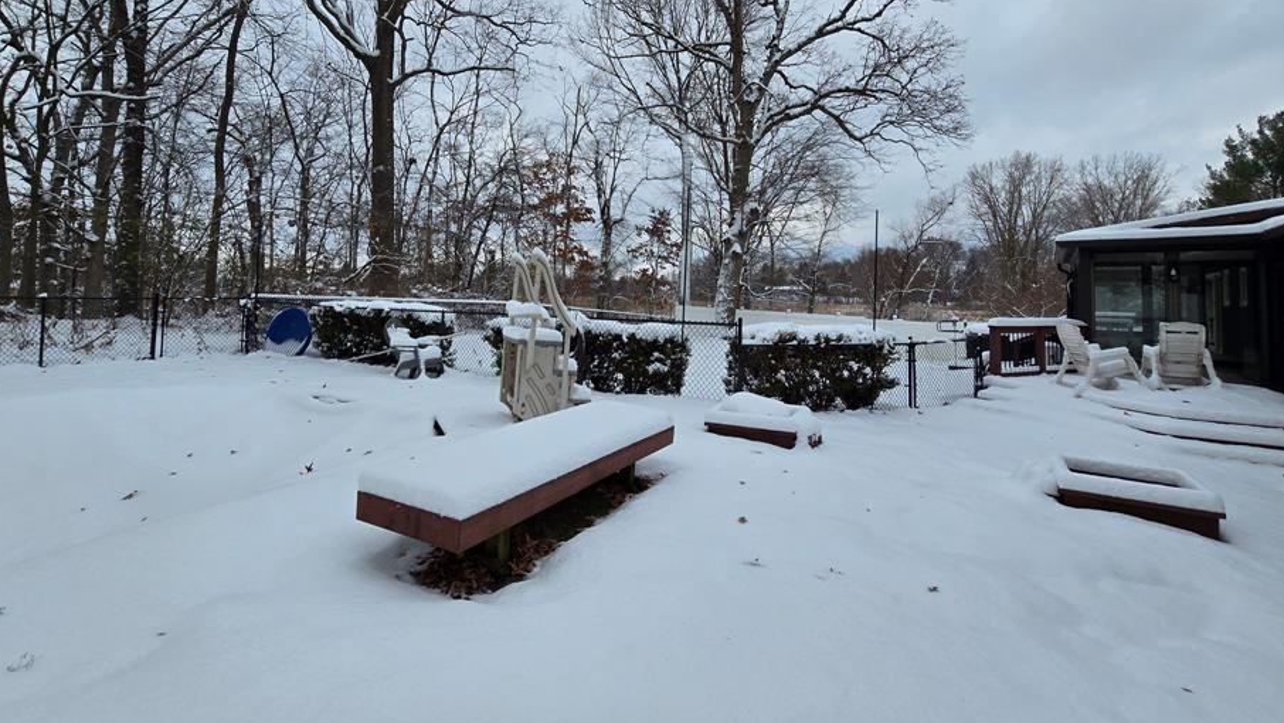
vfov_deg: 65.9
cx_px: 614
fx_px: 545
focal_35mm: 16
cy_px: 264
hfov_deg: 99.3
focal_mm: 2.2
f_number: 2.2
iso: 50
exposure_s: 1/1584
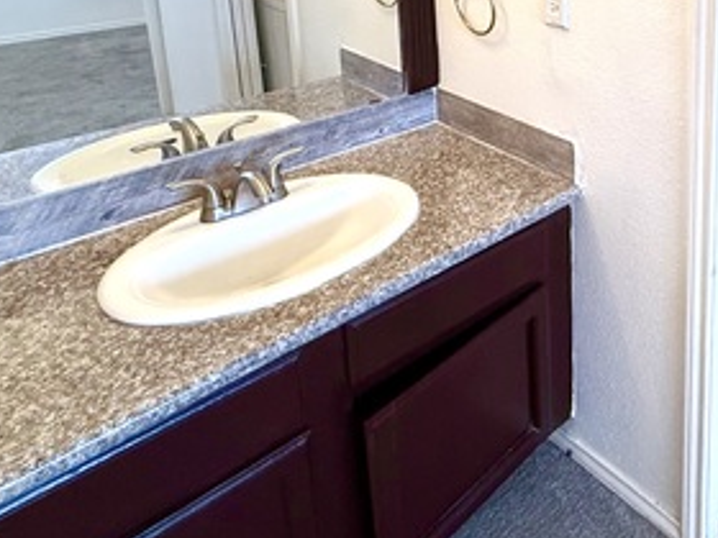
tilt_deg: -12.1
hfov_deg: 48.1
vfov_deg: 38.6
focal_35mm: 32
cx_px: 700
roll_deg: -1.4
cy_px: -13
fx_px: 664
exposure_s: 1/120
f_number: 2.2
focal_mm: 2.22
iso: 320
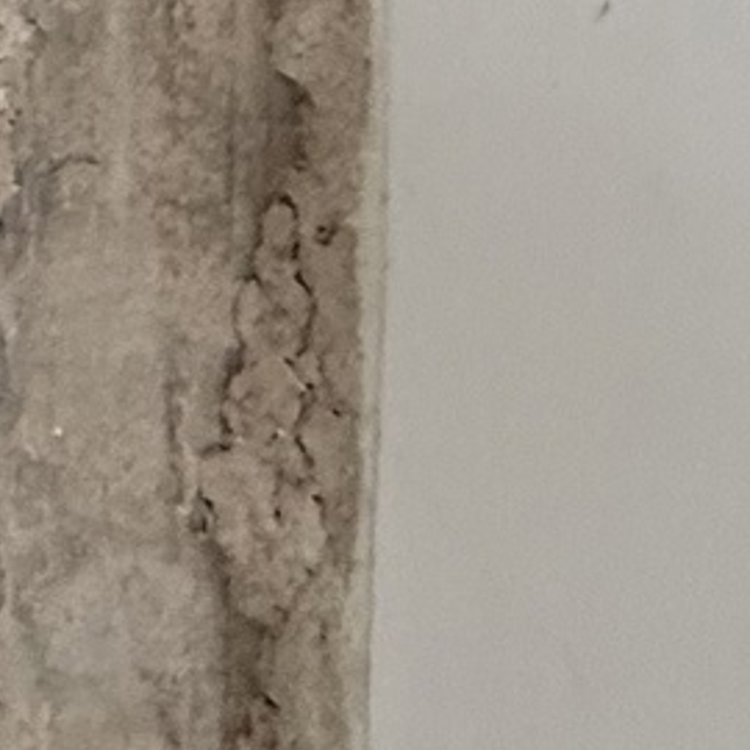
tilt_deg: -0.9
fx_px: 2157
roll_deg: -0.2
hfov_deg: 11.6
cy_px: -758
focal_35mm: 88
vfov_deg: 15.6
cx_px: -1467
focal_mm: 2.22
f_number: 2.2
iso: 400
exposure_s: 1/84
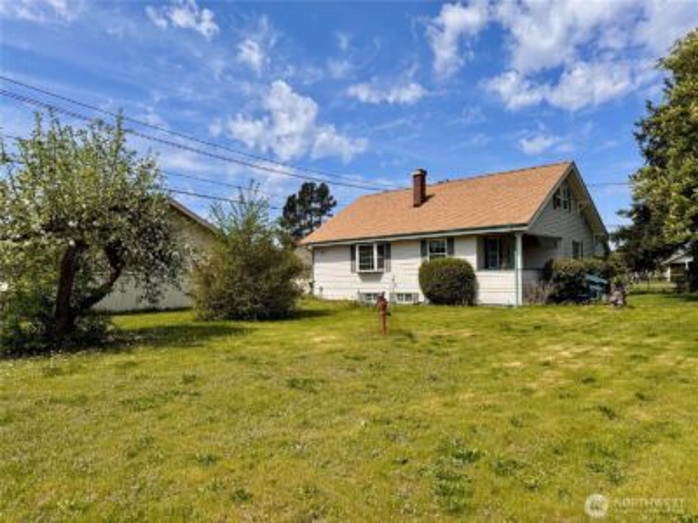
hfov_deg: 71.6
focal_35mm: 24
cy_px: 262
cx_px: 349
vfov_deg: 56.8
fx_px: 484
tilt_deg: +1.6
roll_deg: -0.1
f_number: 1.78
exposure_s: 1/5348
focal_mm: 6.76
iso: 80
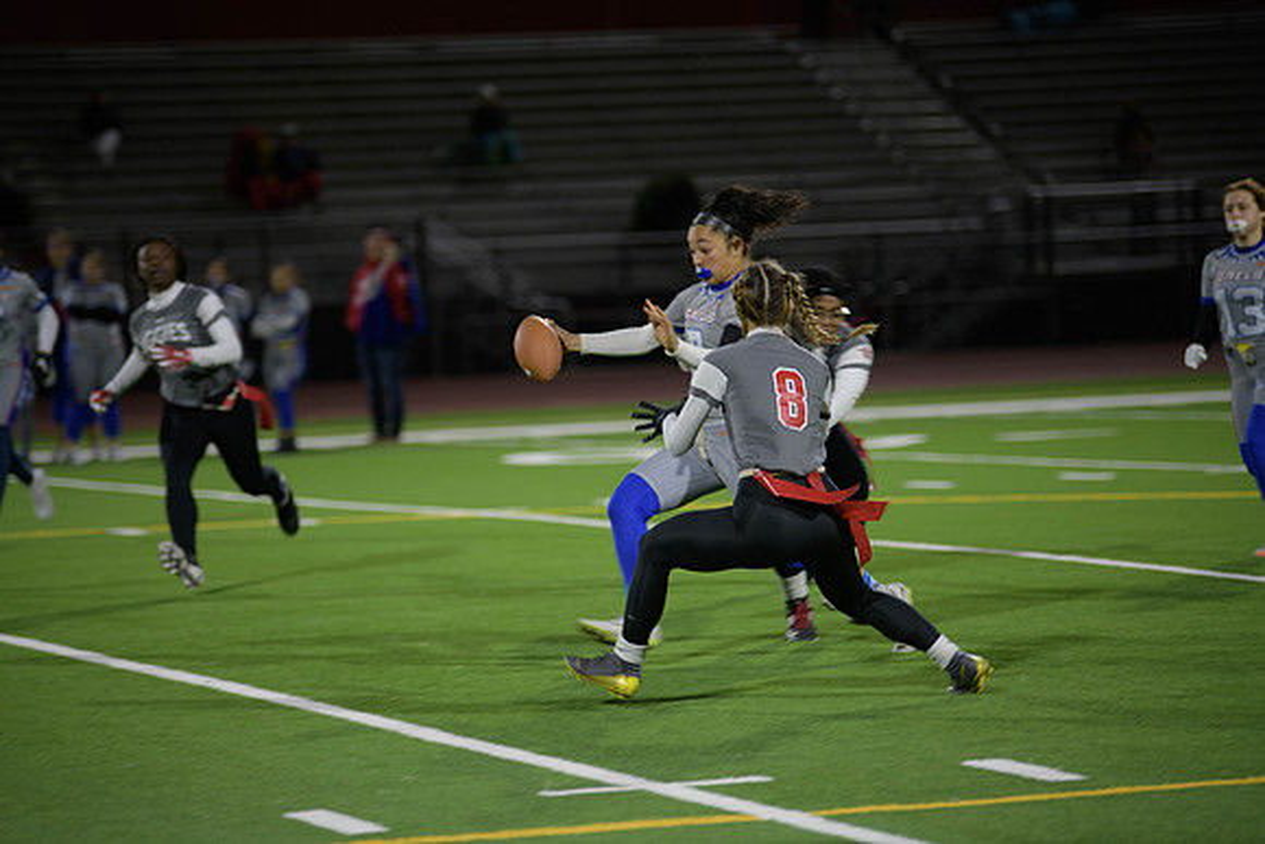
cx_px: 632
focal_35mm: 175
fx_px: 6150
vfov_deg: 7.9
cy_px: 422
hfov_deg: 11.7
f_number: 2.8
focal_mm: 175
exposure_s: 1/200
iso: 720
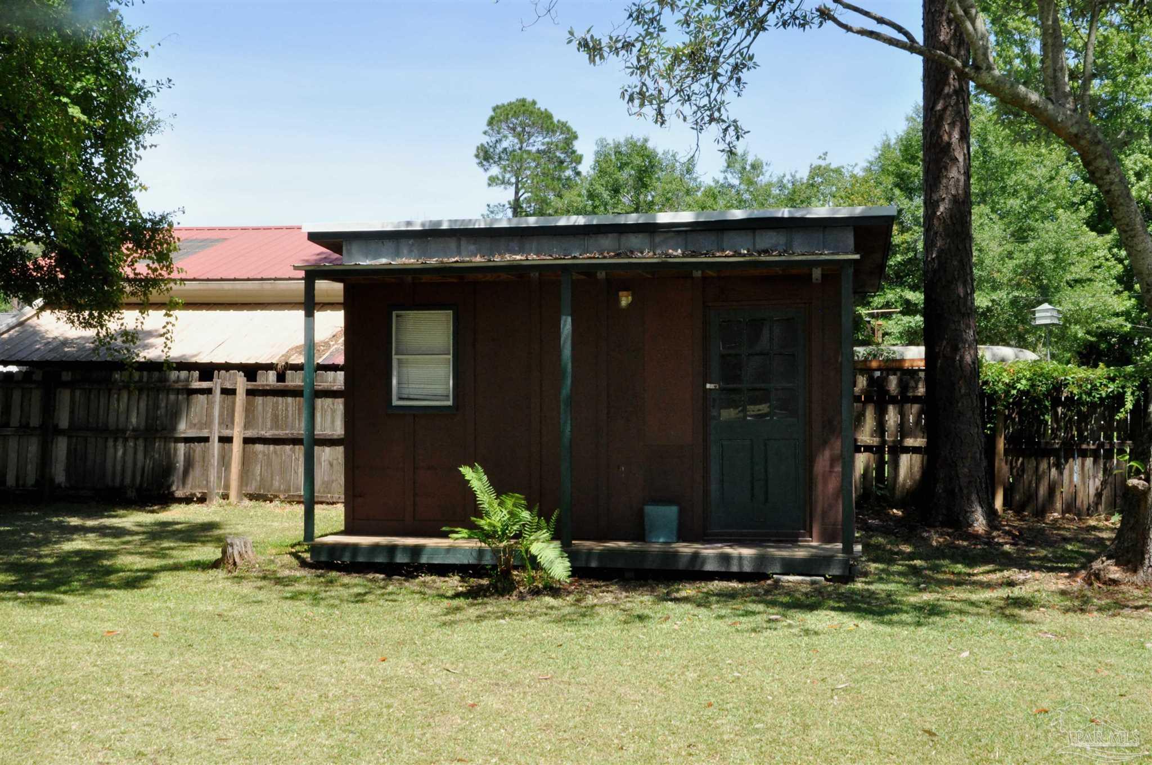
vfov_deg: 31.8
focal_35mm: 42
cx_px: 576
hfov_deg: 46.5
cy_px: 382
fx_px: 1342
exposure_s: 1/200
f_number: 22
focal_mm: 28
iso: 1250
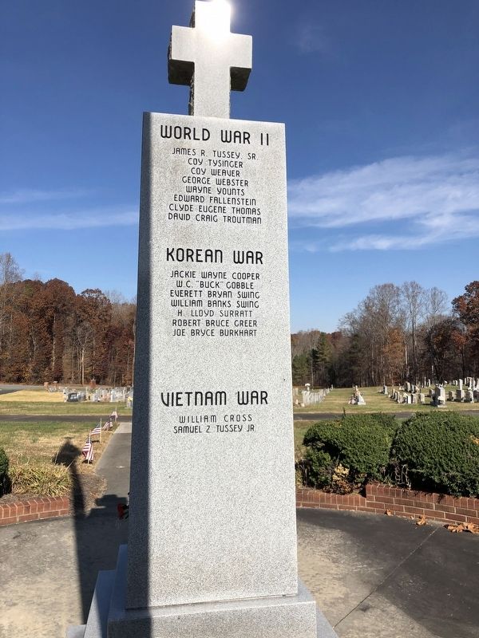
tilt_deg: +1.1
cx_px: 240
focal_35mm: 28
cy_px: 319
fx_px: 517
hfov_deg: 49.7
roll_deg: -0.1
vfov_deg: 63.4
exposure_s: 1/3003
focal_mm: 4
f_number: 1.8
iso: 20
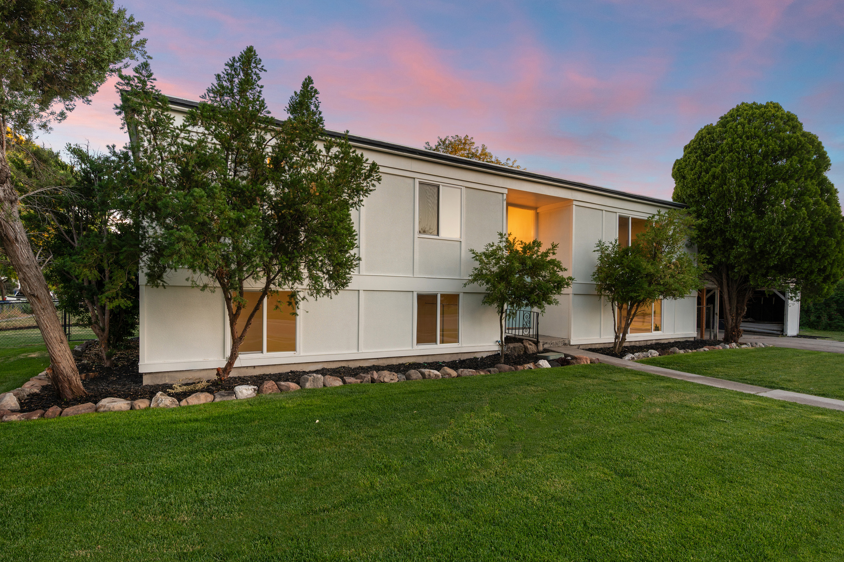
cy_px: 272
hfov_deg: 91.3
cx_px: 390
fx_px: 412
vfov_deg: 68.6
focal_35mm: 18
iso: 400
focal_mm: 15.5
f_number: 7.1
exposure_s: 1/13
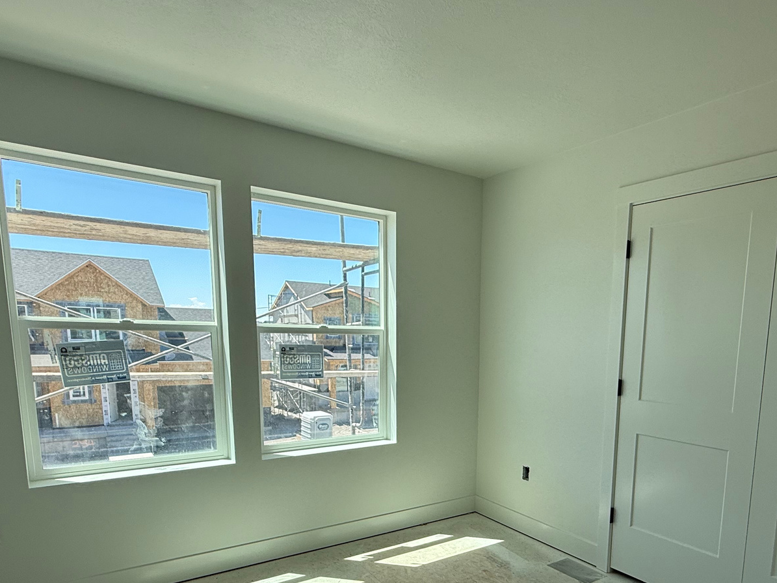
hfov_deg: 70.5
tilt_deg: -9.4
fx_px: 539
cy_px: 422
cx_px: 485
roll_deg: -1.7
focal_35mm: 24
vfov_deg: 54.7
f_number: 2.2
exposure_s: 1/564
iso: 50
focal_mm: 2.22
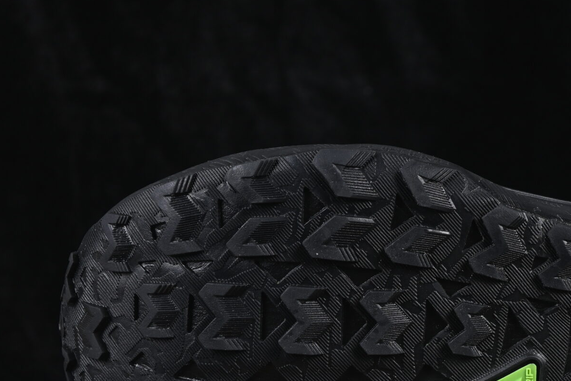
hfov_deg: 12.7
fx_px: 2553
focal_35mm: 161
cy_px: 249
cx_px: 488
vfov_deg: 8.5
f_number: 6.3
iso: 160
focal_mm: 50
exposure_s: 1/60
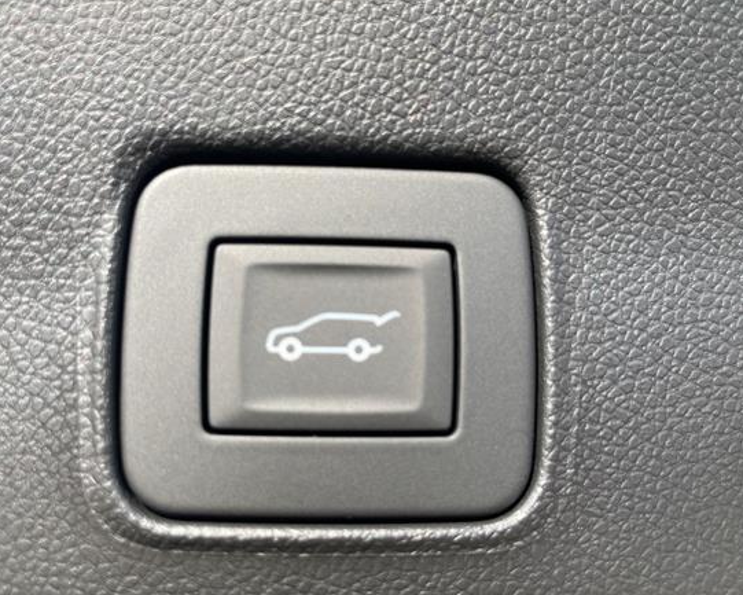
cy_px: 320
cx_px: 343
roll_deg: +0.2
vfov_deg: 48.5
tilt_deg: +24.1
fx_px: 660
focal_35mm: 30
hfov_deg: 58.7
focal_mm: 4.2
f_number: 1.6
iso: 32
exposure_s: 1/255
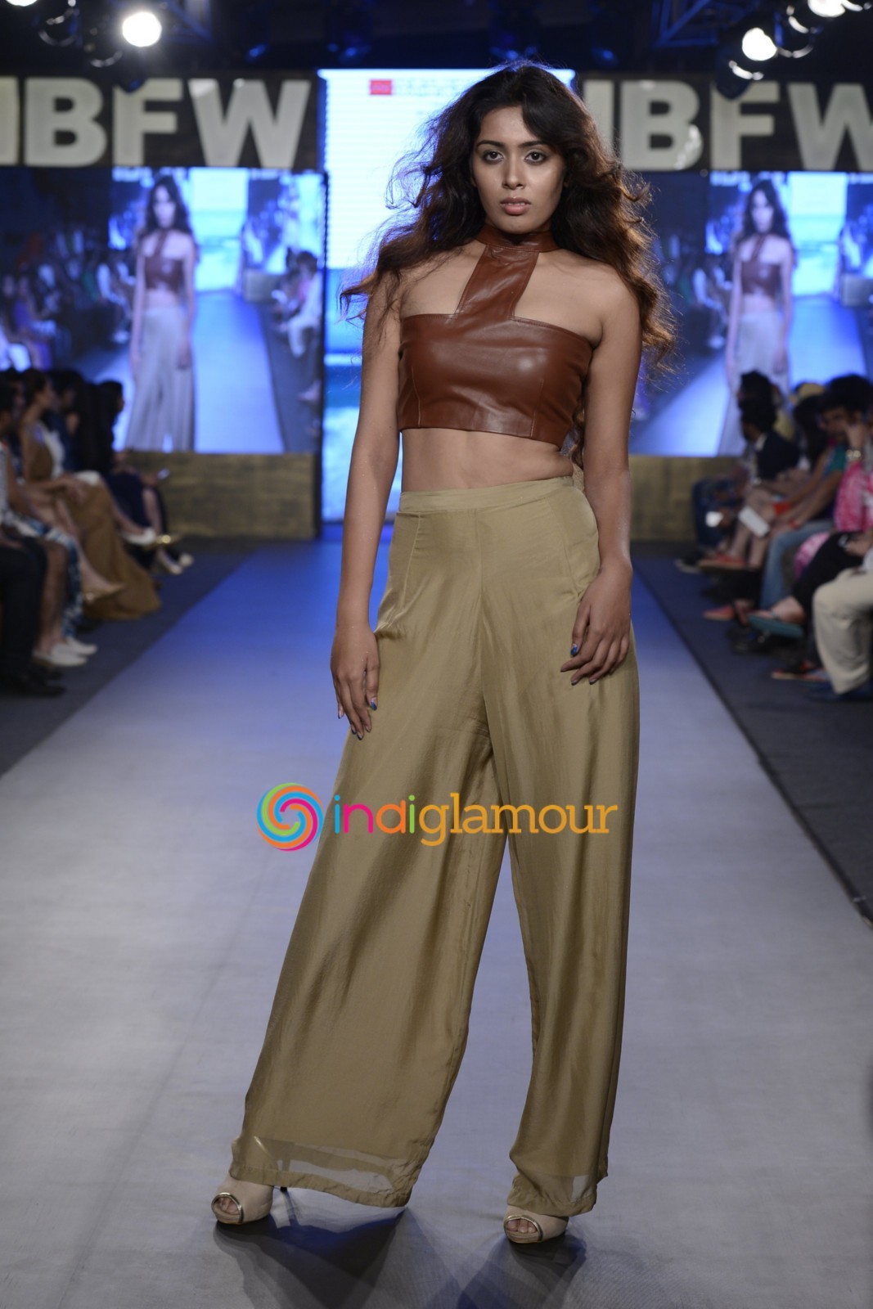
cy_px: 654
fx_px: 2546
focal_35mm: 70
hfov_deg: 19.5
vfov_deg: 28.8
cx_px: 436
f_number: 4.5
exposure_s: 1/250
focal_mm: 70
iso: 800
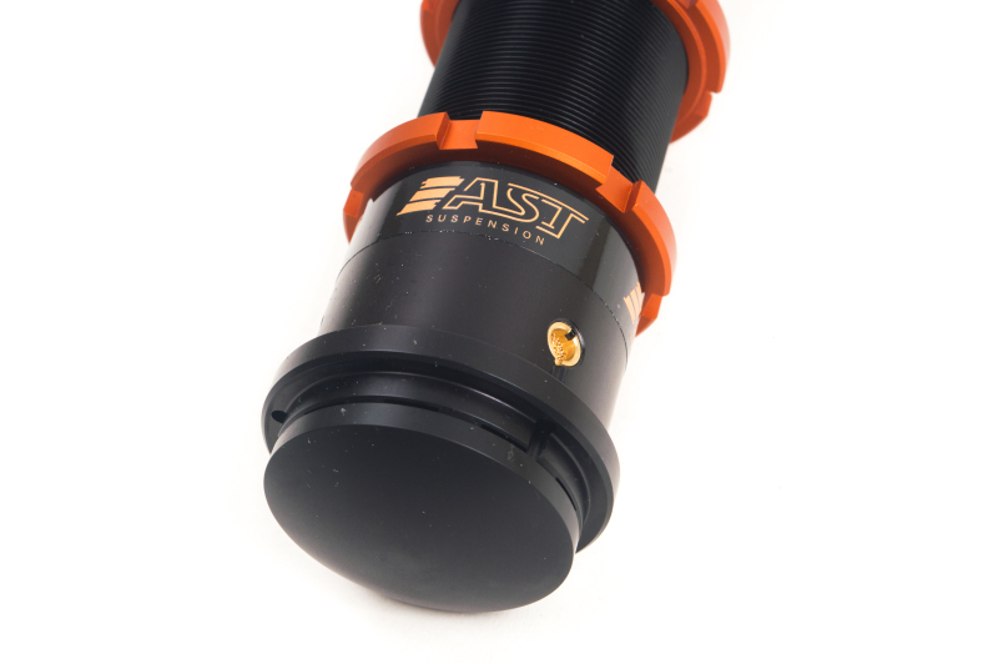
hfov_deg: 24.6
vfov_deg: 16.5
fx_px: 2285
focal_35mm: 82
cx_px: 499
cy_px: 332
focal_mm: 55
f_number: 9
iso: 100
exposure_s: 1/30
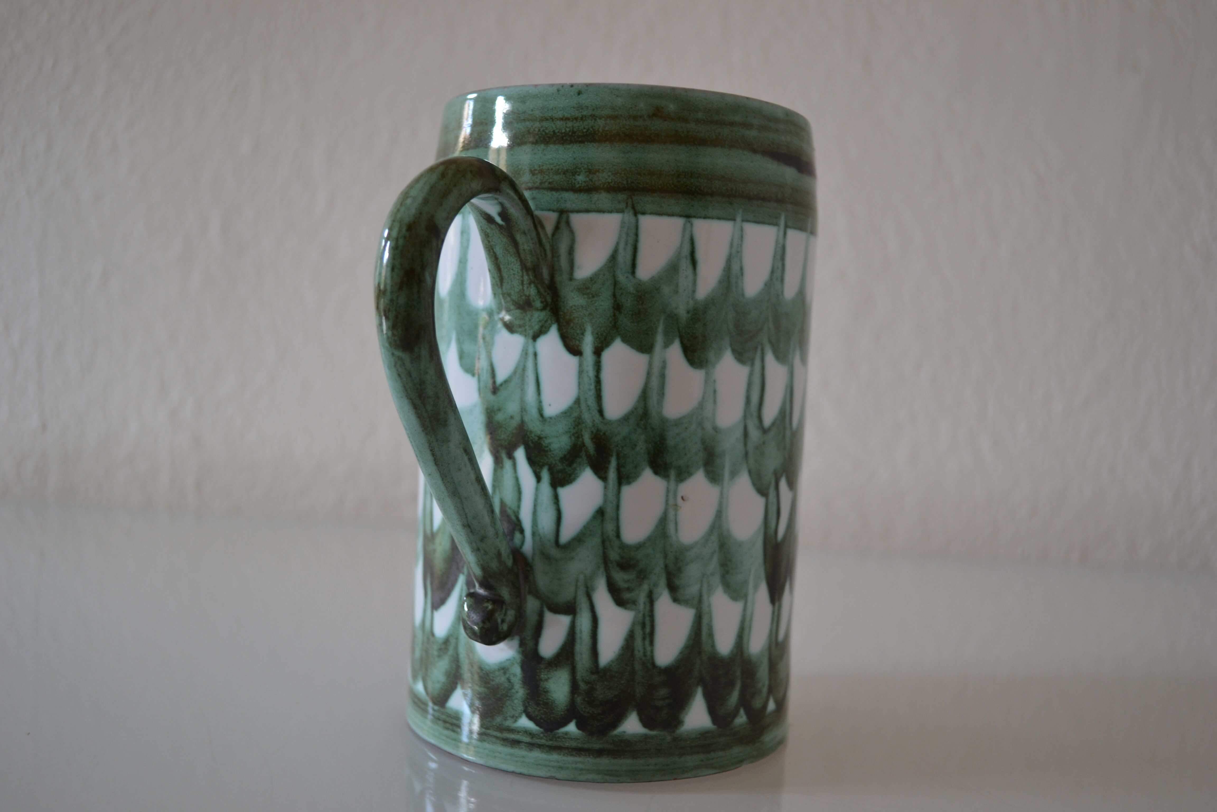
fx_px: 1217
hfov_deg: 53.1
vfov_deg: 36.9
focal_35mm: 36
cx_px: 608
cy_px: 406
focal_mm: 24
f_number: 4
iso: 400
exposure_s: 1/50
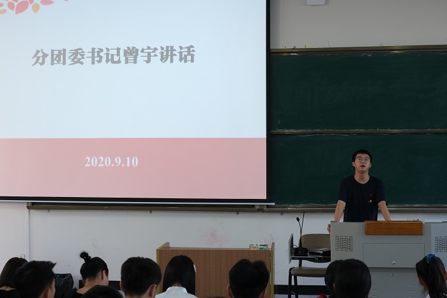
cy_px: 149
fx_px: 633
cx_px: 224
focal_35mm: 51
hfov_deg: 38.9
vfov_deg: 26.5
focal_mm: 34.3
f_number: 5
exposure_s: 1/125
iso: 1600
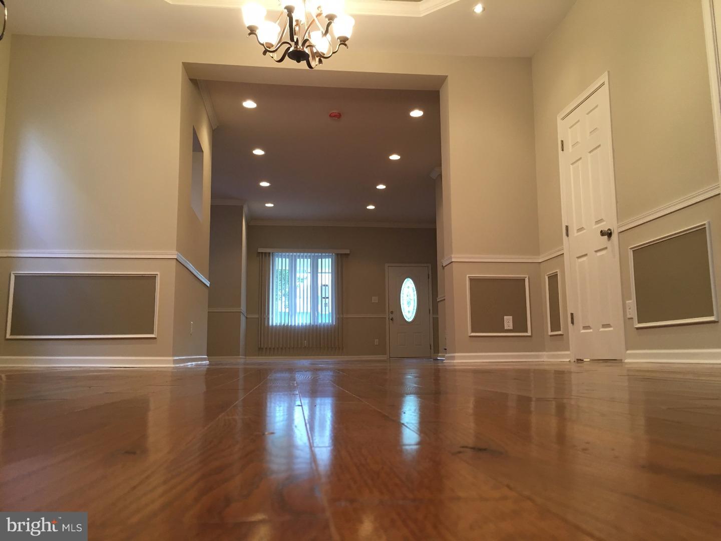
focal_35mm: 29
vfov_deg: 48.2
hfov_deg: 61.7
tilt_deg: +8.0
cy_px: 270
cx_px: 360
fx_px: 604
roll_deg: +0.8
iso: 100
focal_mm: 4.15
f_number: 2.2
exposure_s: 1/30
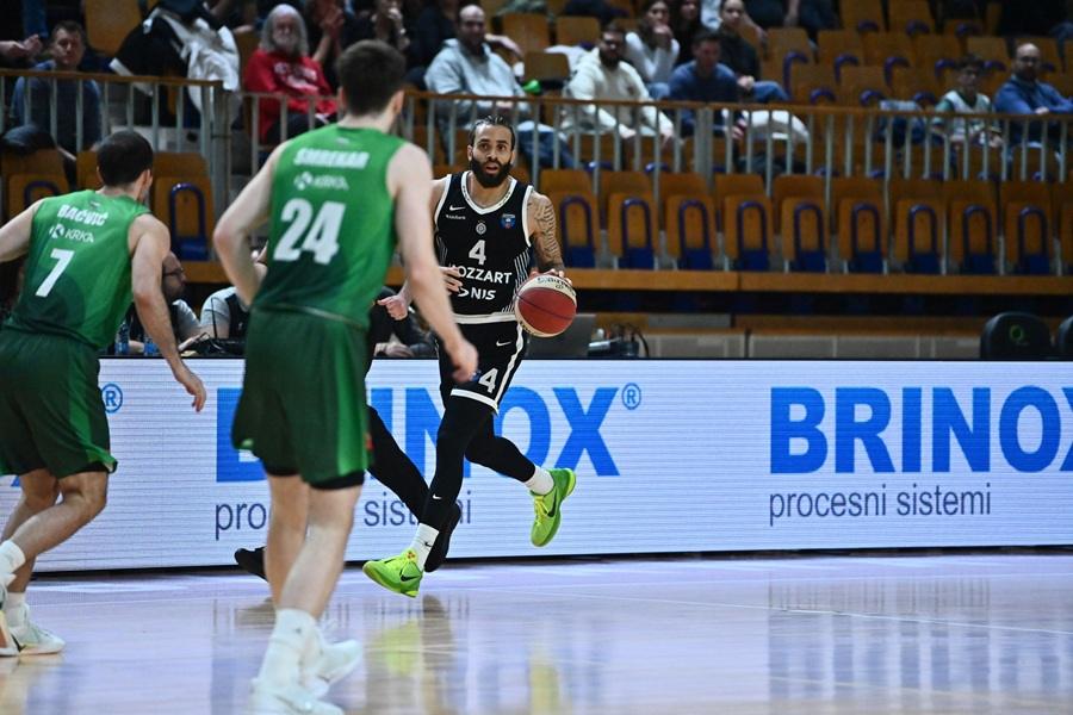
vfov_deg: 6.9
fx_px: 5961
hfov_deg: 10.3
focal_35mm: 200
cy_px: 358
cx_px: 536
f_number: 2.8
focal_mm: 200
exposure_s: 1/5000
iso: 5000
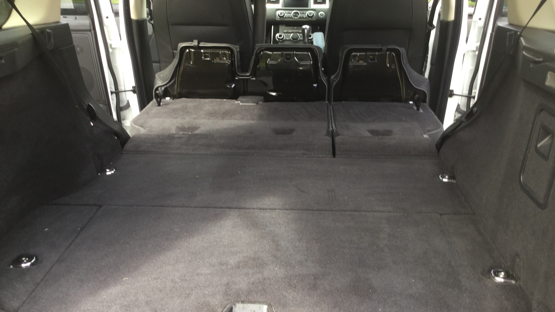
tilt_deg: -22.5
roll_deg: -3.0
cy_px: 172
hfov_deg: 58.0
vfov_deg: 34.6
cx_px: 278
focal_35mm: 34
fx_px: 500
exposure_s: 1/50
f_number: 2.4
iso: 25
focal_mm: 3.3
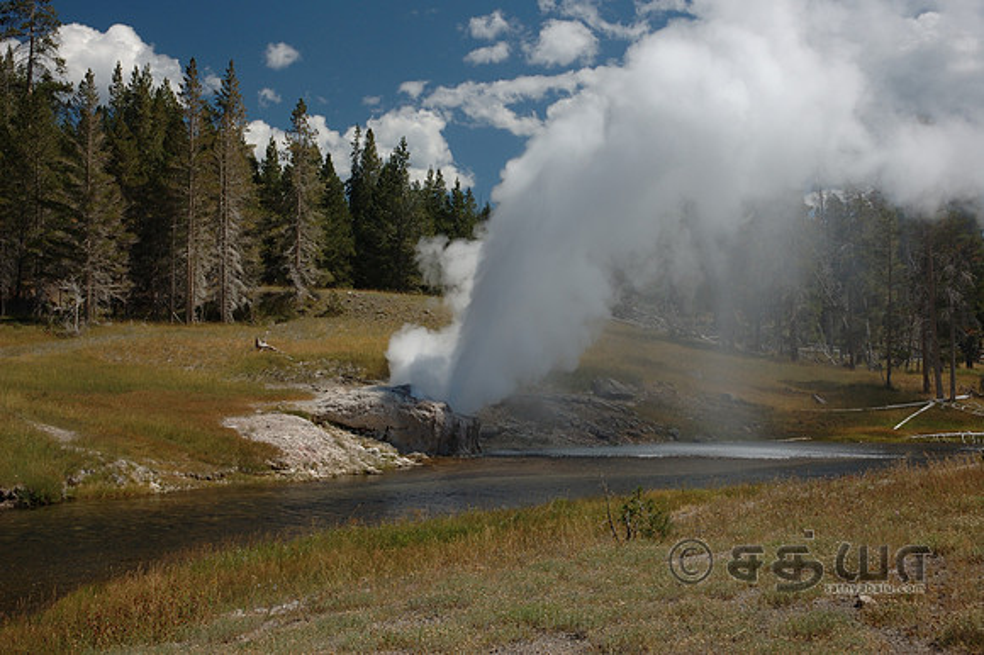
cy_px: 328
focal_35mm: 51
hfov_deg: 38.9
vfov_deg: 26.5
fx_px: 1393
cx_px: 492
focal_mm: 34
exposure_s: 1/250
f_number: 8
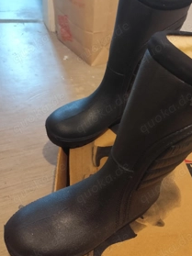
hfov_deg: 42.0
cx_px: 136
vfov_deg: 55.4
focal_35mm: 33
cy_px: 127
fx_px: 244
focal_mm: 6.14
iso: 1250
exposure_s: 1/16.7
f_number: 1.65
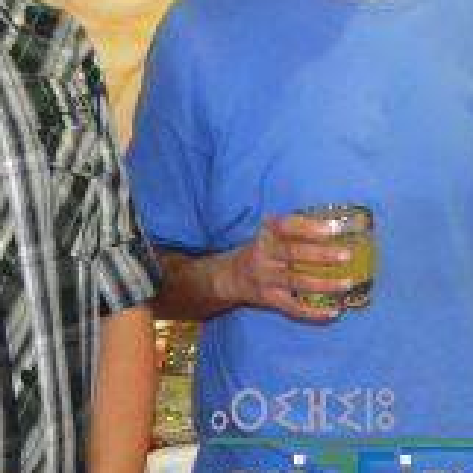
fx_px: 2041
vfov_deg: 13.1
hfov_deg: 13.1
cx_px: 441
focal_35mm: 132
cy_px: 53
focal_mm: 26
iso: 3200
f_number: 4.2
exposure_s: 1/60
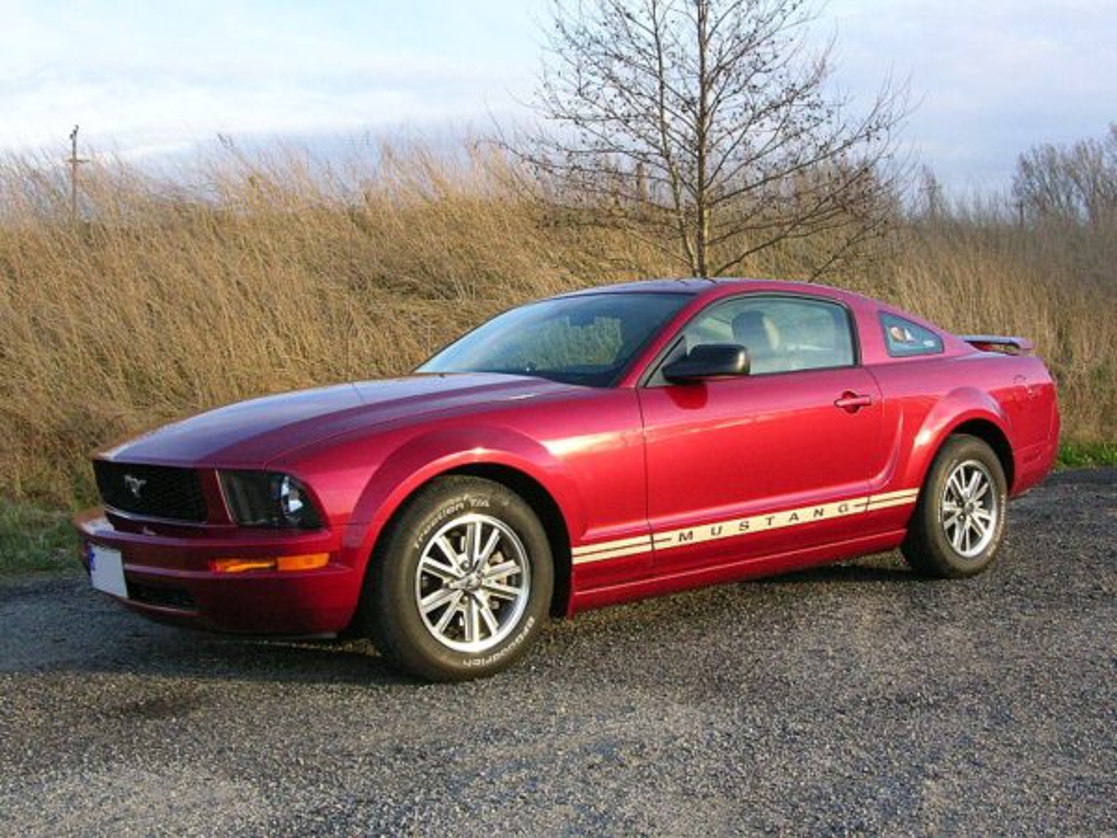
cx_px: 558
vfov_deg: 40.7
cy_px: 419
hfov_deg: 52.6
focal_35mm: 35
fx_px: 1129
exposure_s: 1/244
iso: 200
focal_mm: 8.9
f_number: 5.6
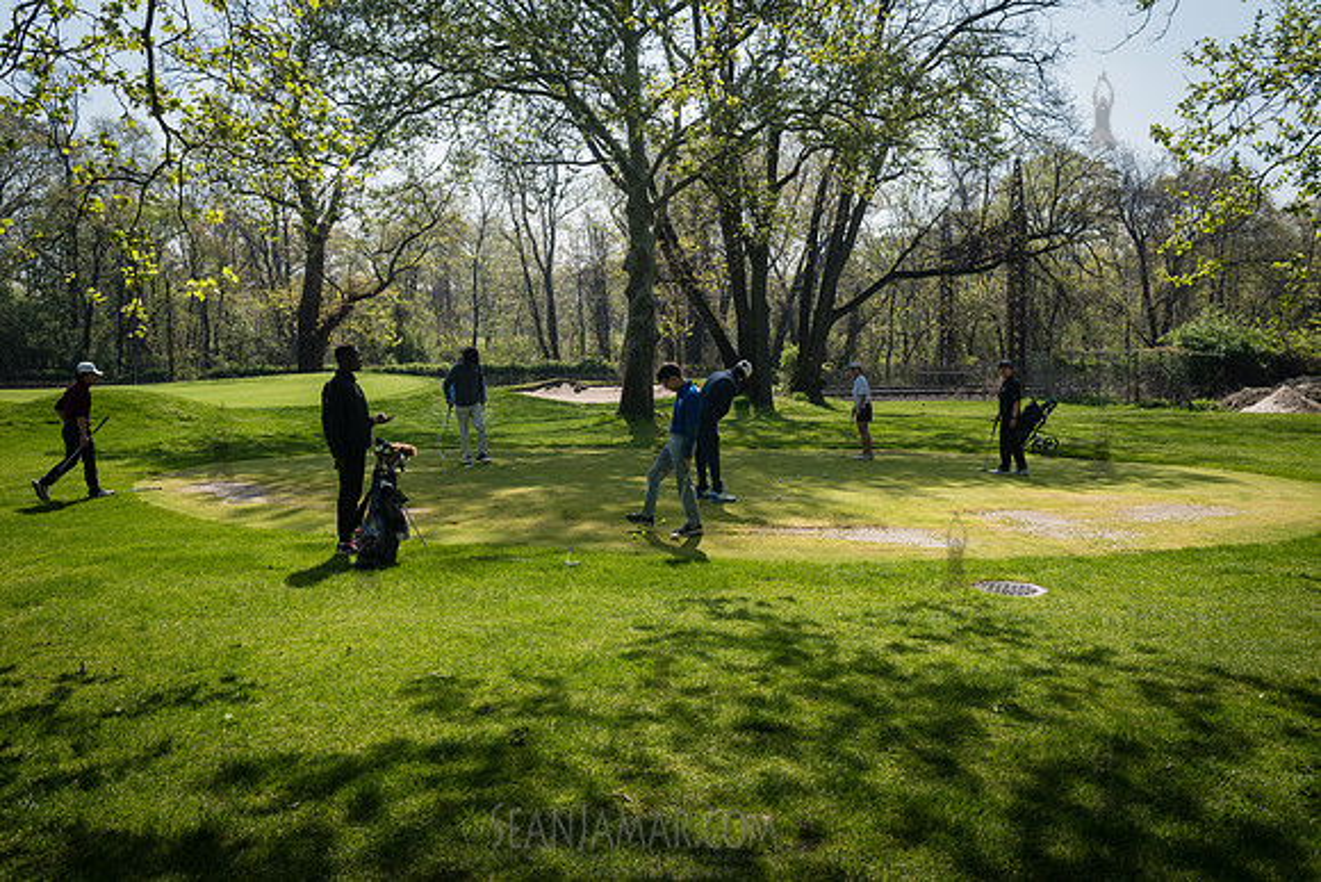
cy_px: 441
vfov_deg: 37.9
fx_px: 1285
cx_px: 660
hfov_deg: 54.4
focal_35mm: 35
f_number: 6.3
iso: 200
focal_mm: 35
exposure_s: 1/640
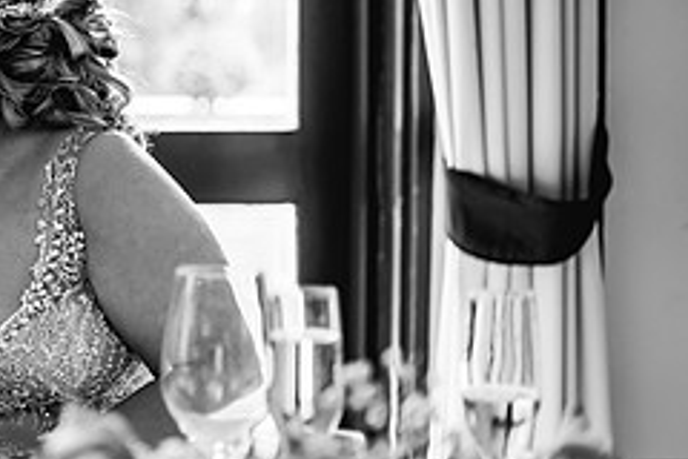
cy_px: 139
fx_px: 1701
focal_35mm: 89
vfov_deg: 15.3
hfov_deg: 21.4
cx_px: -118
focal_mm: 35
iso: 250
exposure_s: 1/250
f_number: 1.4
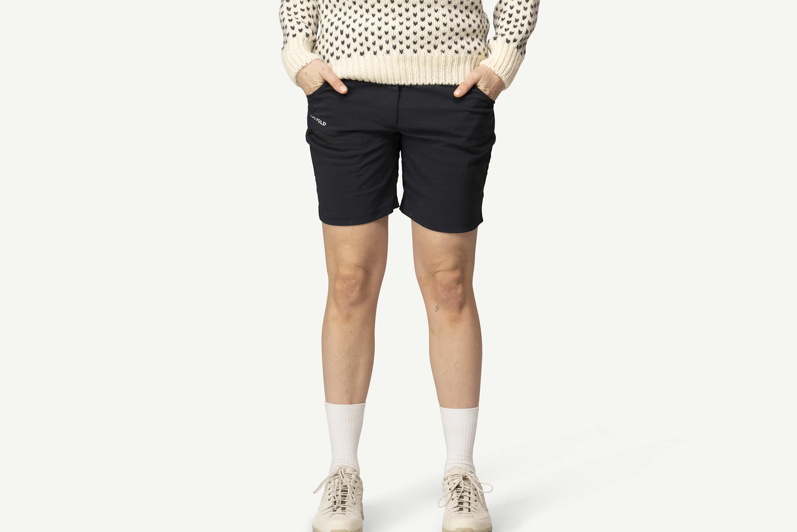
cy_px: 127
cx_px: 395
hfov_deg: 19.3
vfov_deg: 12.9
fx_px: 2347
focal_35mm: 106
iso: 500
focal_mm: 70
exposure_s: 1/80
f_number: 5
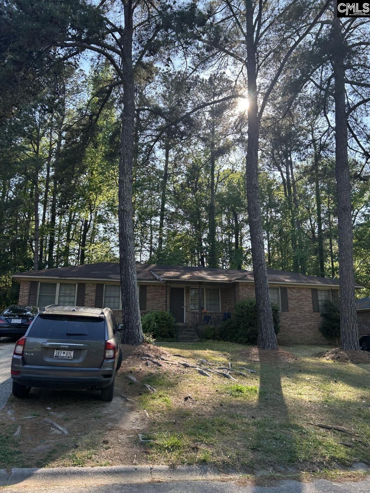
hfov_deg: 53.1
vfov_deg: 67.3
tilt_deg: +13.0
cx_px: 185
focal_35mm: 26
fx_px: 371
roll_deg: -0.4
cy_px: 246
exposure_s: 1/1209
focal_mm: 5.7
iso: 50
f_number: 1.5
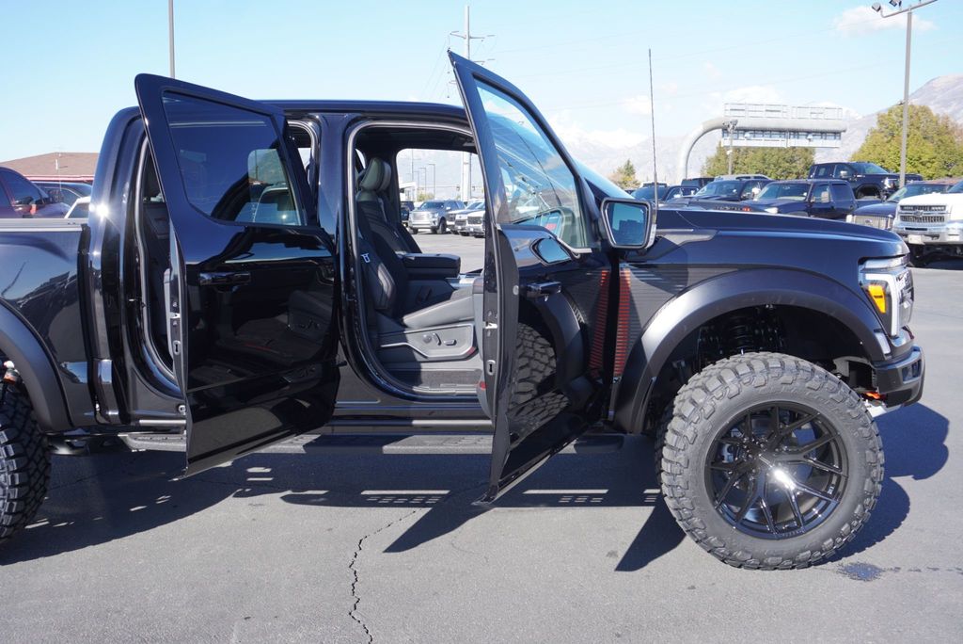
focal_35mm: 32
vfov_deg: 41.8
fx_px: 843
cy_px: 322
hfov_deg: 59.5
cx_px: 482
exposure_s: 1/125
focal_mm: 21
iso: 100
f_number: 6.3
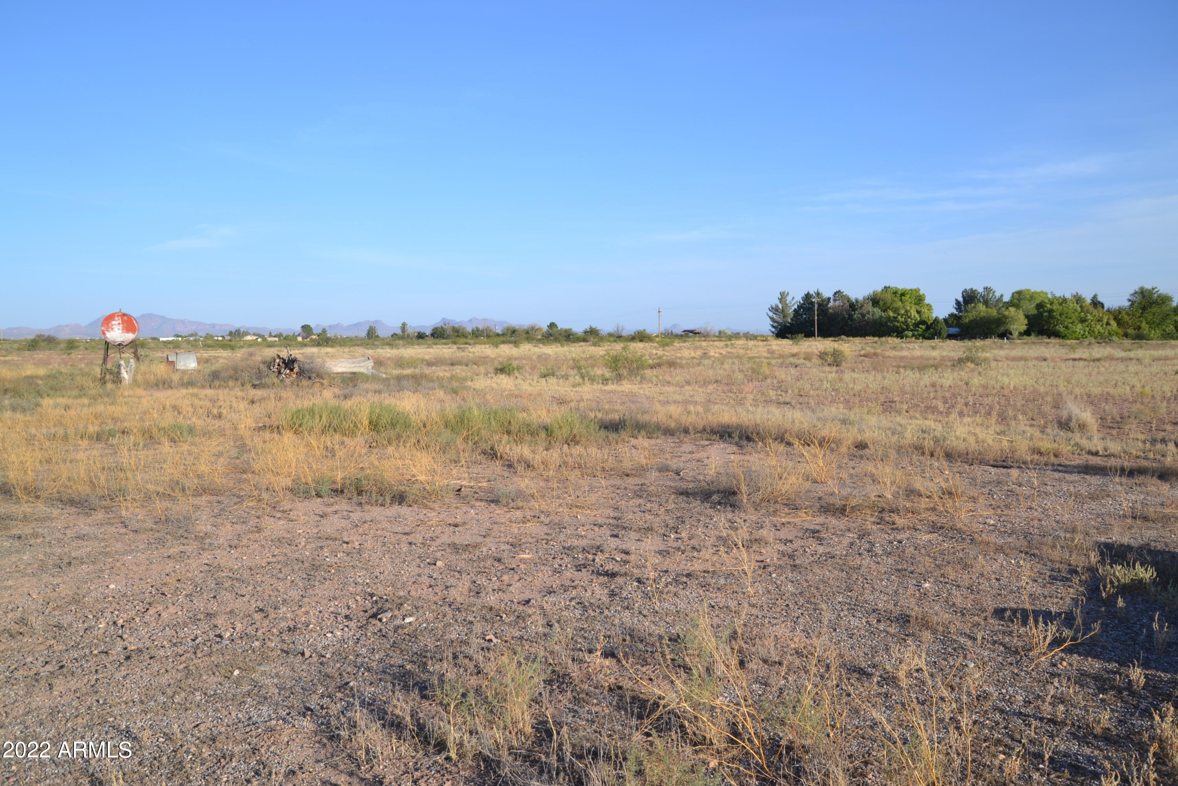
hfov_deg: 61.9
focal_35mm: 30
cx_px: 589
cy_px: 393
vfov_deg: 43.6
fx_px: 982
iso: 100
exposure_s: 1/200
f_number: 7.1
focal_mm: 20
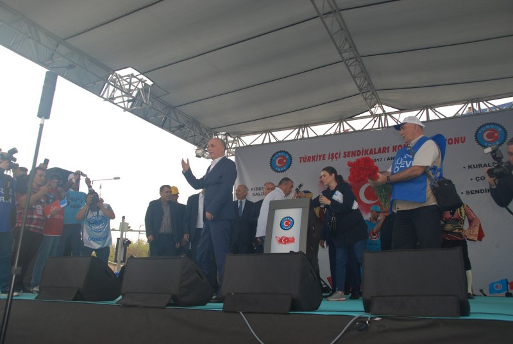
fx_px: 428
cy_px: 172
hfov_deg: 61.9
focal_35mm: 30
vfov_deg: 43.7
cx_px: 256
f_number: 6.3
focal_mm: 20
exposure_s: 1/200
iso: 100
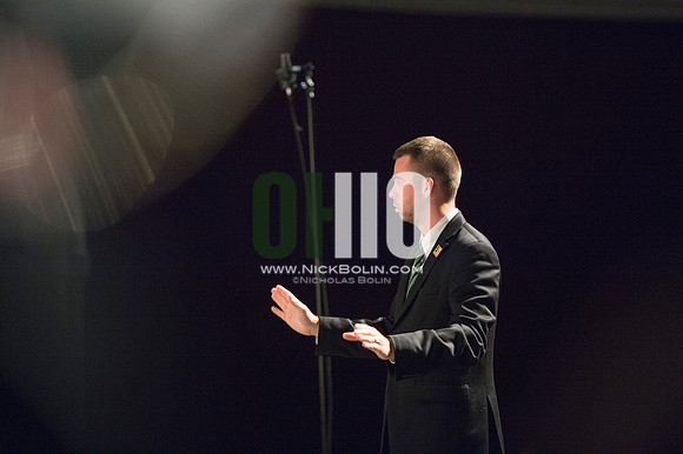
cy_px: 227
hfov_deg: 11.4
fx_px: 3413
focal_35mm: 180
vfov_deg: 7.6
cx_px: 342
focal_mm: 180
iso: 2500
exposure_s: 1/250
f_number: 2.8
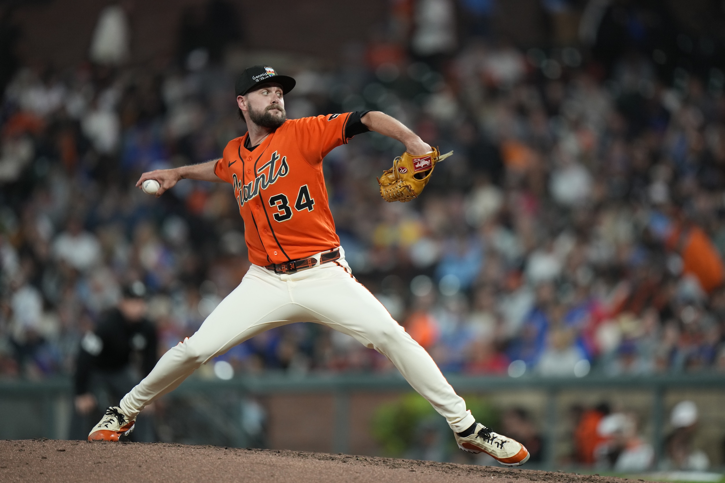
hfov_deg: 5.2
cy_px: 242
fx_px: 8055
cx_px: 362
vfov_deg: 3.4
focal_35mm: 400
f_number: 2.8
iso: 2000
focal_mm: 400
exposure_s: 1/1600
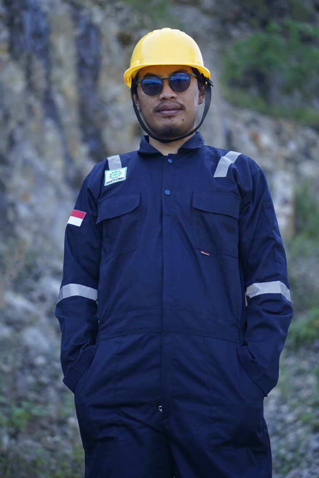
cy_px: 239
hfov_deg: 18.2
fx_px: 997
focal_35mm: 75
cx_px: 160
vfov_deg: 27.0
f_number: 1.8
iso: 200
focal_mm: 50
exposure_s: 1/1000
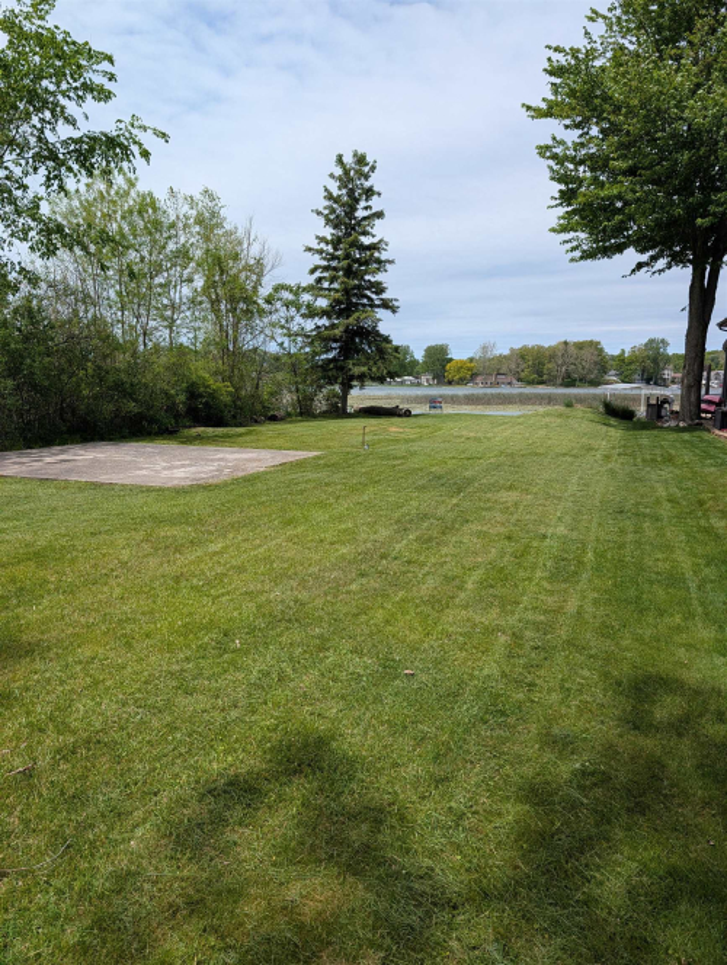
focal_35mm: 24
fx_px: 670
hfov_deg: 56.9
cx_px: 364
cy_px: 482
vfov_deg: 71.5
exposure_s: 1/1383
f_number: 1.68
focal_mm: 6.9
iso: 21
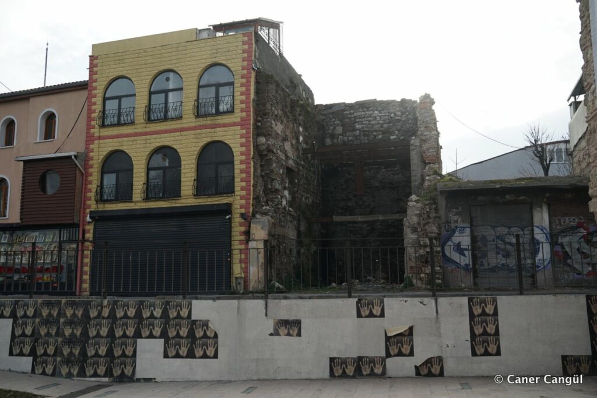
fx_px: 531
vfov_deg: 41.1
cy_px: 199
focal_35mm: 32
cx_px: 298
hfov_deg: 58.7
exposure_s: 1/160
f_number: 8
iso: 100
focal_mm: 32
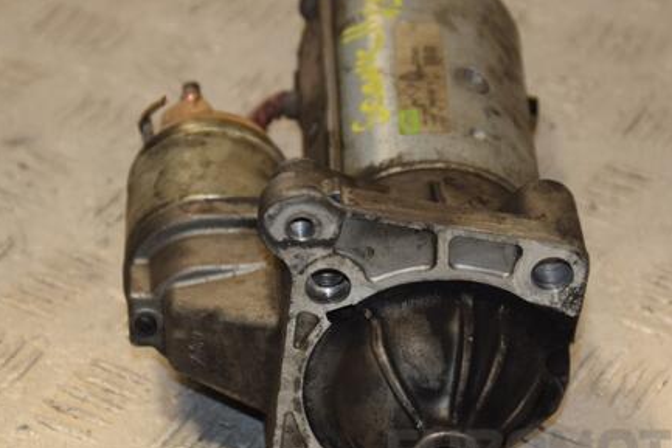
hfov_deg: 11.6
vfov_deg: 7.8
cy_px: 246
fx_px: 3299
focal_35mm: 177
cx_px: 359
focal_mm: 85
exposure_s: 1/200
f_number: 6.3
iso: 800
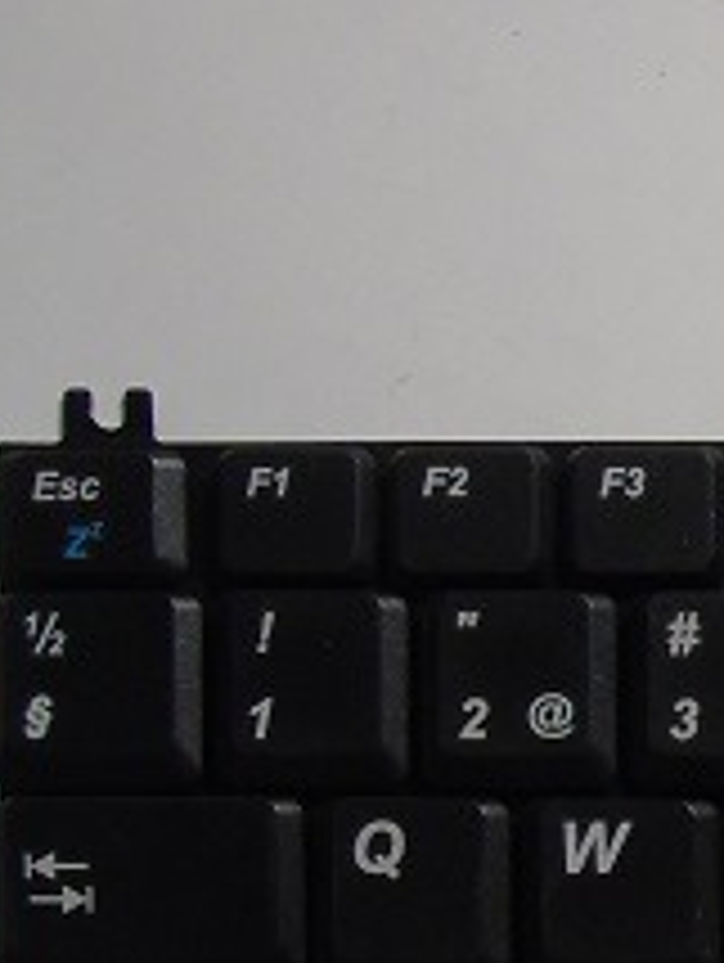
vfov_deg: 16.2
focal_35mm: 119
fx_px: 3312
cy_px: 958
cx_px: 1529
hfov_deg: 11.1
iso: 200
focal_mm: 6.1
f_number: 5.9
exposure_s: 1/20
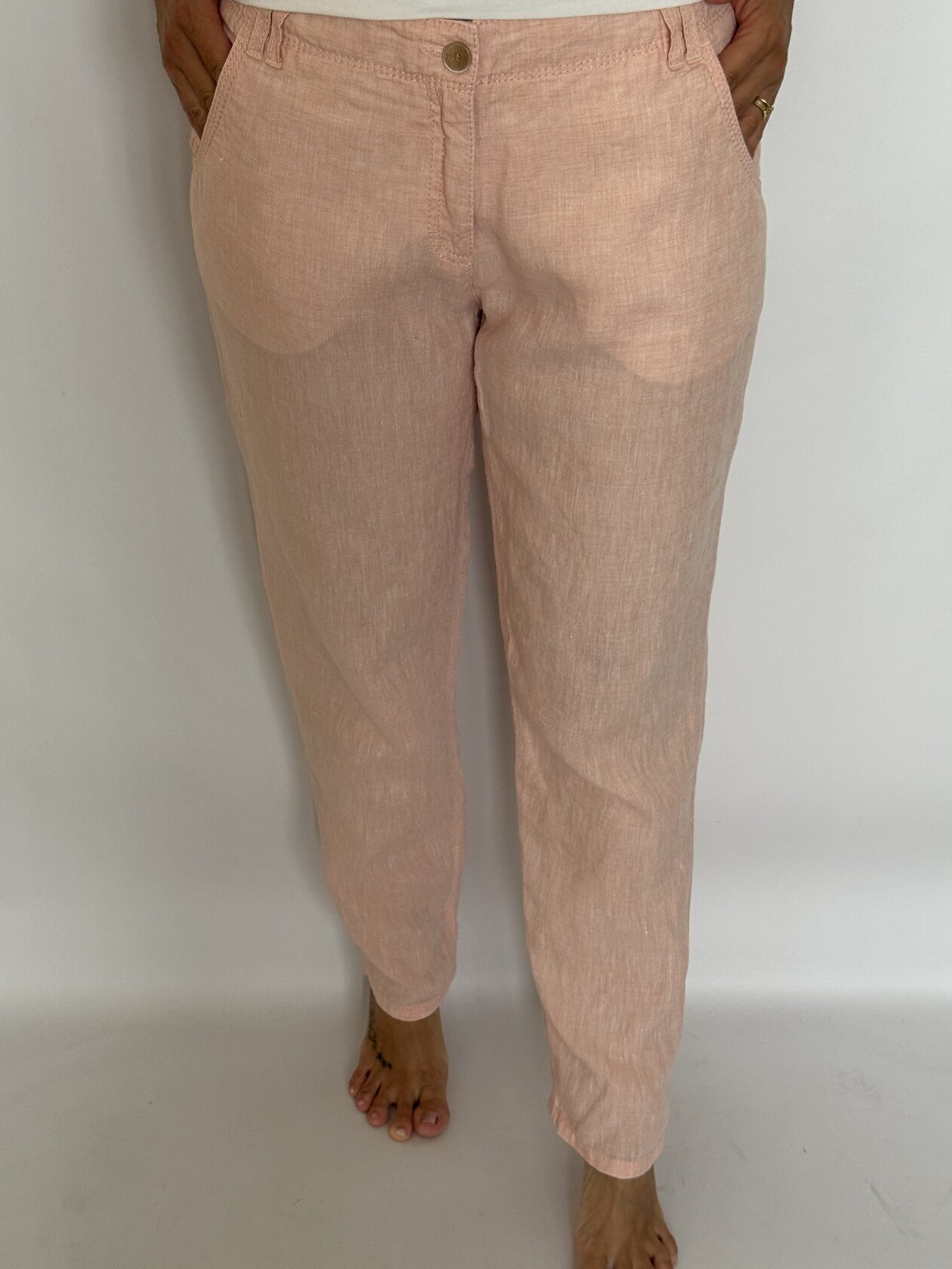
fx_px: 2017
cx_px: 471
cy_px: 663
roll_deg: -1.0
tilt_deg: -31.0
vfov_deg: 34.9
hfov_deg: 26.6
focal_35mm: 55
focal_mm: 6.76
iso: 100
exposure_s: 1/110
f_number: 1.78
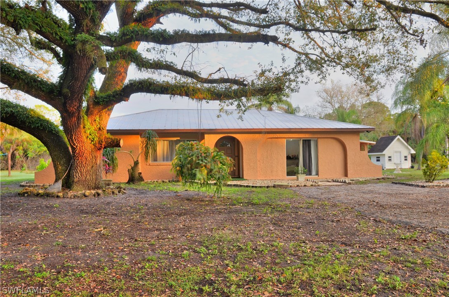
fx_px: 373
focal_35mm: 30
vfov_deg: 43.4
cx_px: 224
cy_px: 148
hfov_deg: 62.0
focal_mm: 20
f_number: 8
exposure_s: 1/30
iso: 400
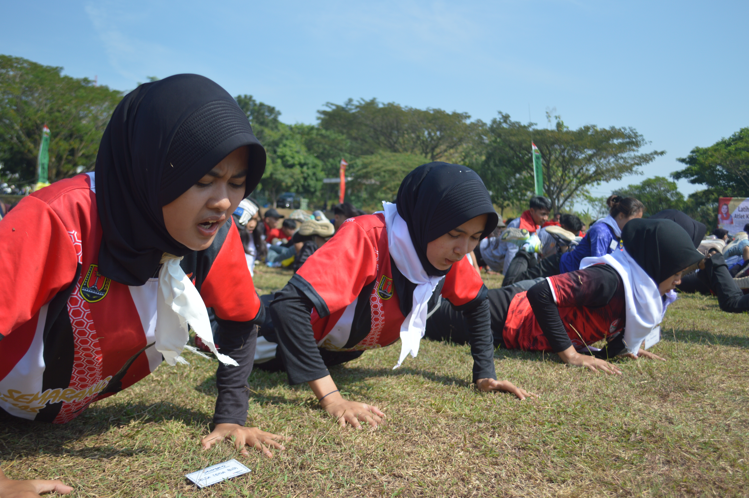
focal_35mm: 33
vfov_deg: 39.9
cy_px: 249
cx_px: 374
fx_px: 686
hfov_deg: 57.3
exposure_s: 1/640
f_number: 4
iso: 100
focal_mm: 22
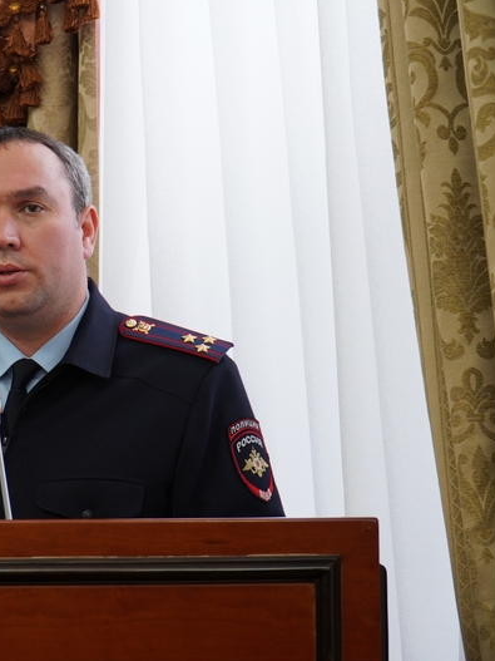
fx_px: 1712
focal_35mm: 90
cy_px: 330
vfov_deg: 21.8
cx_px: 9
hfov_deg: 16.2
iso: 640
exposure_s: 1/80
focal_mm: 41
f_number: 4
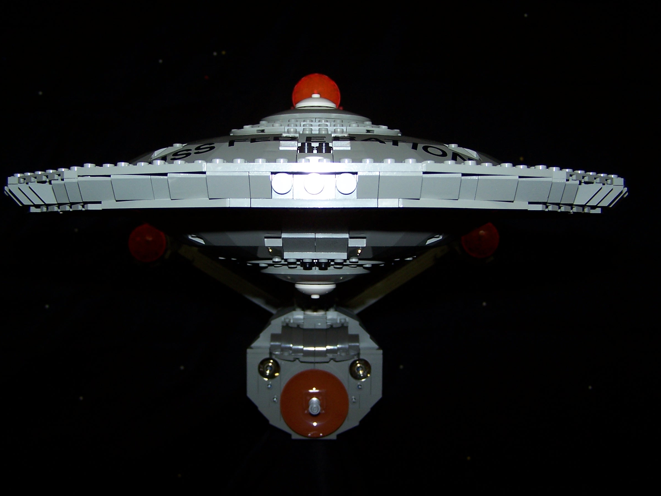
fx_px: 783
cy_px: 235
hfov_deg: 45.8
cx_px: 319
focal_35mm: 41
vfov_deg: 35.1
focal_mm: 6.3
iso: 80
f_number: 2.8
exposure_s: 1/60
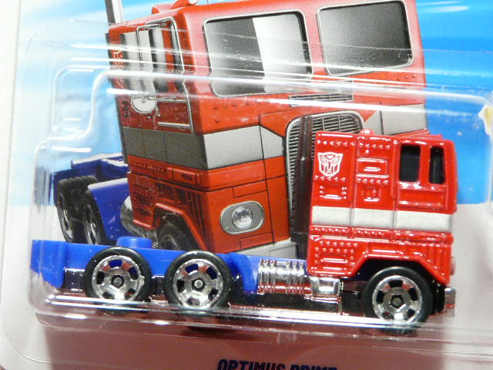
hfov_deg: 14.2
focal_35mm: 139
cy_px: 185
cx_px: 246
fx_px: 1980
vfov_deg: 10.7
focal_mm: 14.3
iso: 200
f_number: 3.6
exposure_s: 1/40
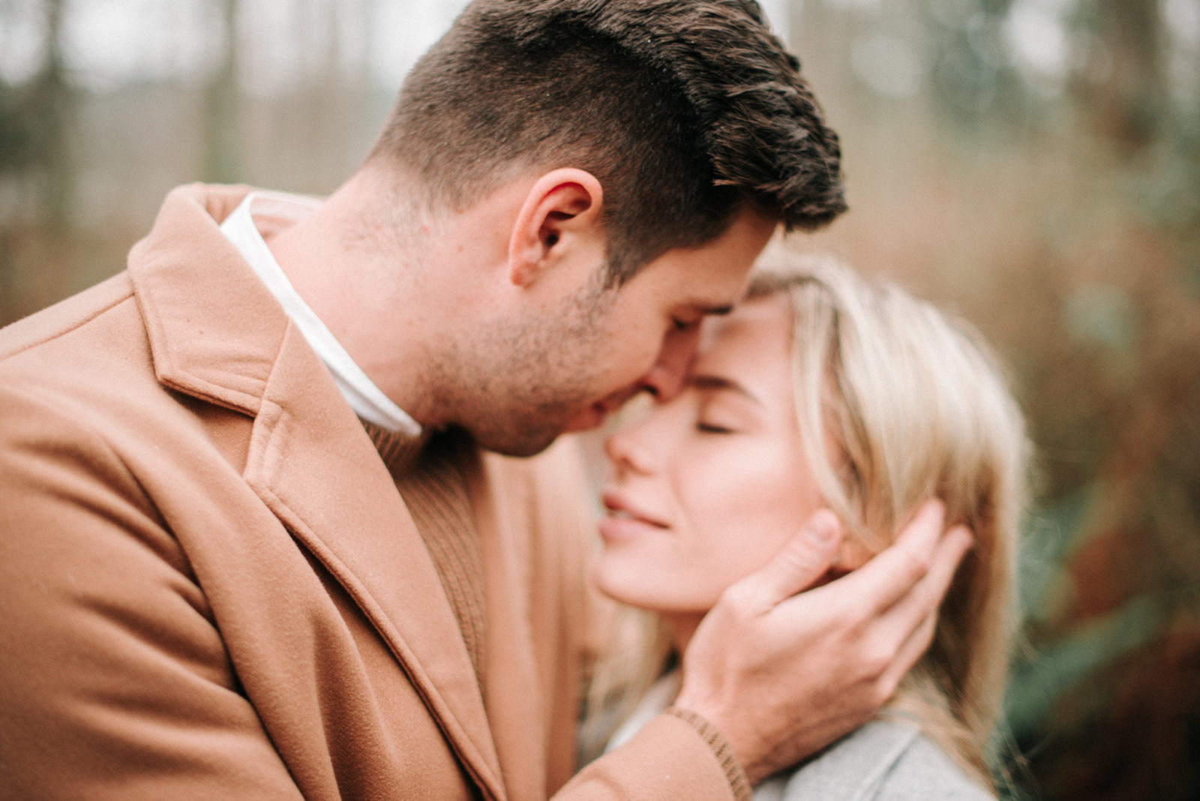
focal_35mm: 50
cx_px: 600
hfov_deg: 39.6
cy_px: 400
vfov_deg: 27.0
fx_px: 1667
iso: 100
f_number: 1.4
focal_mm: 50
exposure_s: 1/250
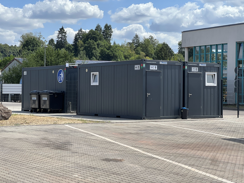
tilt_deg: +1.0
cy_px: 92
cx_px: 122
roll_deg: -0.3
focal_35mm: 77
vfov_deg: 19.1
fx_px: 543
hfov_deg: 25.3
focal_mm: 9
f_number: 2.8
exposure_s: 1/348
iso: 32
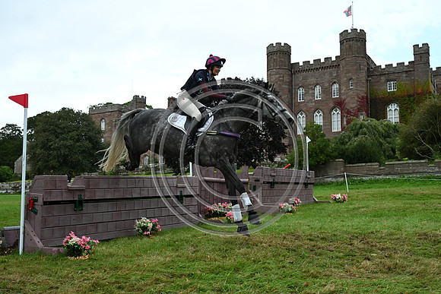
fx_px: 490
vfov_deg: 33.4
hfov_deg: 48.4
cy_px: 147
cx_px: 220
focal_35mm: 40
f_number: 5.6
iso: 800
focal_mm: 40
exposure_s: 1/1250
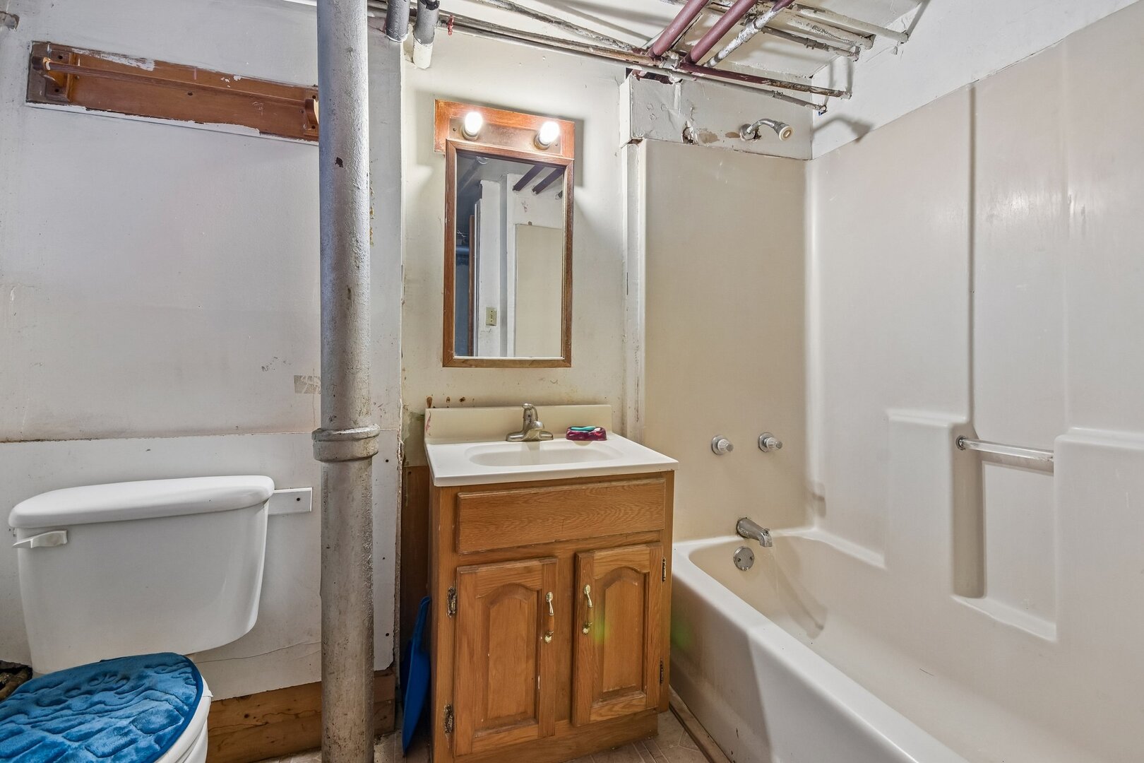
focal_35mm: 15
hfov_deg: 100.4
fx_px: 477
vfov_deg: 77.3
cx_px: 572
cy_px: 382
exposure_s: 1/4
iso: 400
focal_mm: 10
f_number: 8
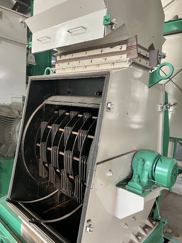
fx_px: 182
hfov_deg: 53.1
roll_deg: -3.7
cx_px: 91
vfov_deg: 67.3
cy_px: 122
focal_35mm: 26
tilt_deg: -6.7
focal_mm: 5.7
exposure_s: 1/60
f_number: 1.5
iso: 400
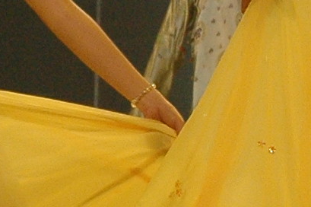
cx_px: 810
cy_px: -122
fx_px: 4765
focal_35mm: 552
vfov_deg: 2.5
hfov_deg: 3.7
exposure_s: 1/200
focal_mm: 50
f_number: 6.3
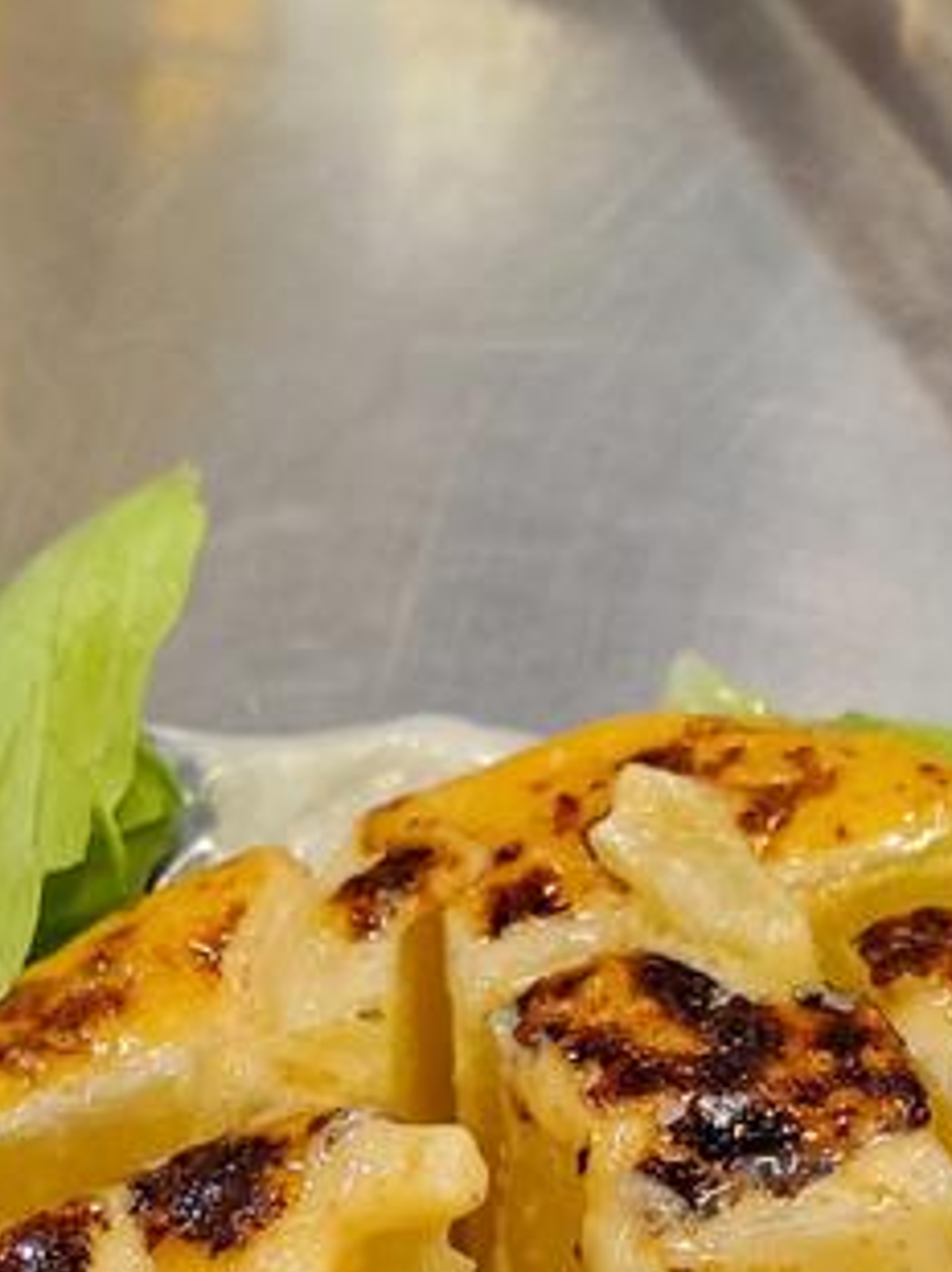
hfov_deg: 17.5
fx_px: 3084
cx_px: 447
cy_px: 1586
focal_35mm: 84
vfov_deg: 21.4
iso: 200
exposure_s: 1/100
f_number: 2.4
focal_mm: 4.3
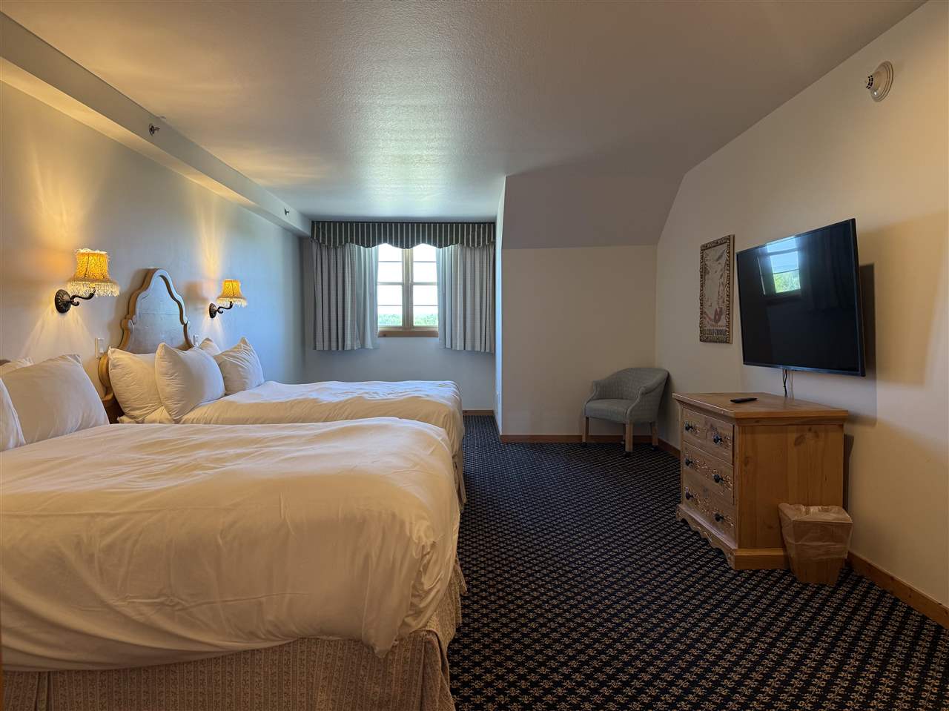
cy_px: 356
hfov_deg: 71.6
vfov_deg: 56.8
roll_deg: +0.5
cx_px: 474
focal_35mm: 24
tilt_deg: -2.4
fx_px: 658
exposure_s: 1/60
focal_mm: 6.76
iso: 125
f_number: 1.78
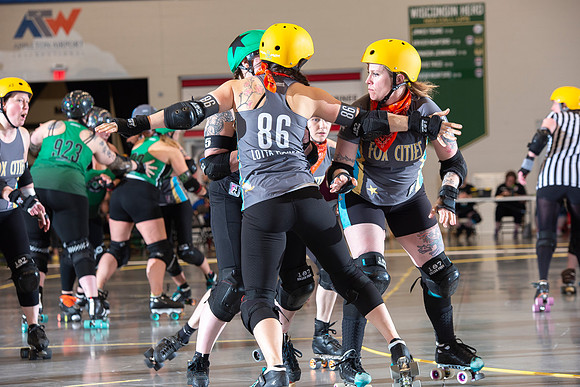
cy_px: 194
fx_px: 2095
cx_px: 290
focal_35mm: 130
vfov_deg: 10.6
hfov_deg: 15.8
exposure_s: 1/160
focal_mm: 130
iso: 640
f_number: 5.6
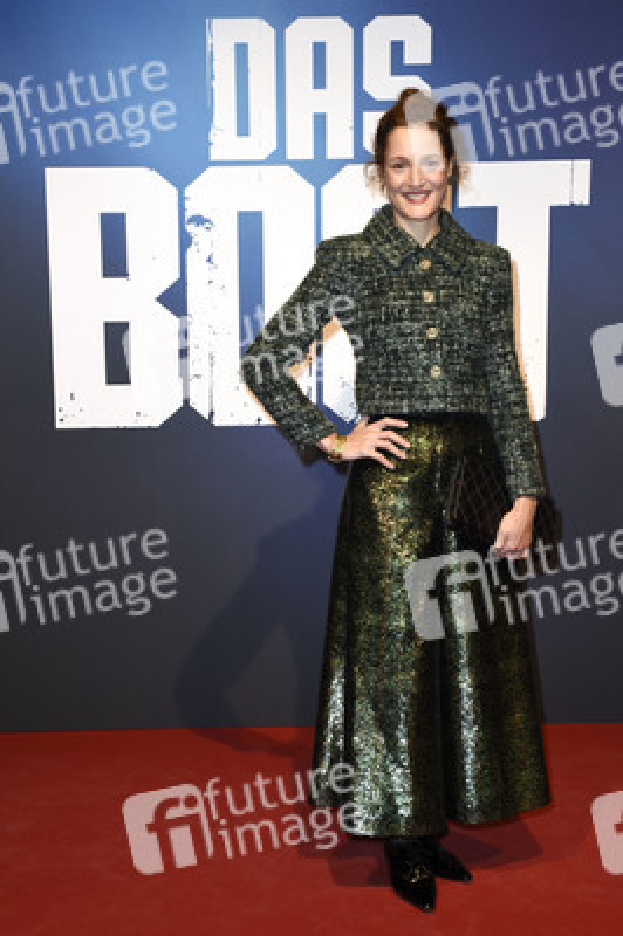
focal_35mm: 52
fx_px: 1365
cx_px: 312
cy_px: 468
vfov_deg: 37.9
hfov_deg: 25.7
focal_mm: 35
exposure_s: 1/160
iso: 500
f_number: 6.3
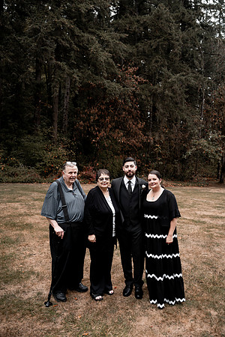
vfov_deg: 67.4
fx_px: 253
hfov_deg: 47.9
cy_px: 168
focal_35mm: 27
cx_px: 112
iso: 400
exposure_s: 1/1600
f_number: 2.8
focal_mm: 27
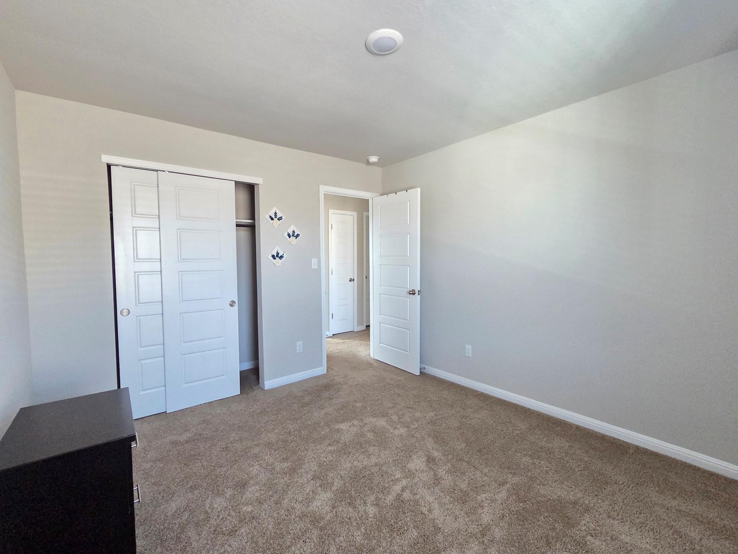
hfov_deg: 102.1
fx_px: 298
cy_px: 272
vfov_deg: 85.7
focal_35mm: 14
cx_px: 360
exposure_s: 1/60
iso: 800
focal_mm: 2.2
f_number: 2.2
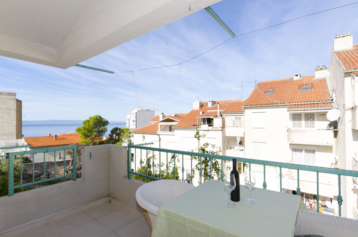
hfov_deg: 90.1
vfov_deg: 67.2
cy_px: 118
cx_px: 179
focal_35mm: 18
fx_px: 179
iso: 100
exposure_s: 1/200
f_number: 8
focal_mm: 12
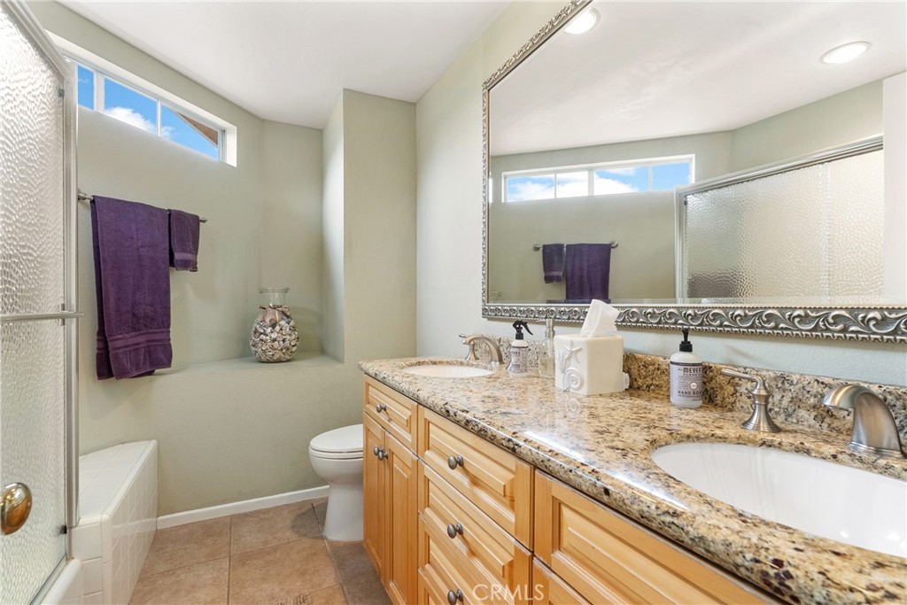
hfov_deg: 96.7
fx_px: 403
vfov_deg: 73.8
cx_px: 454
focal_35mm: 16
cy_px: 302
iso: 320
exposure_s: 1/15
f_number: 9
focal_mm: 16
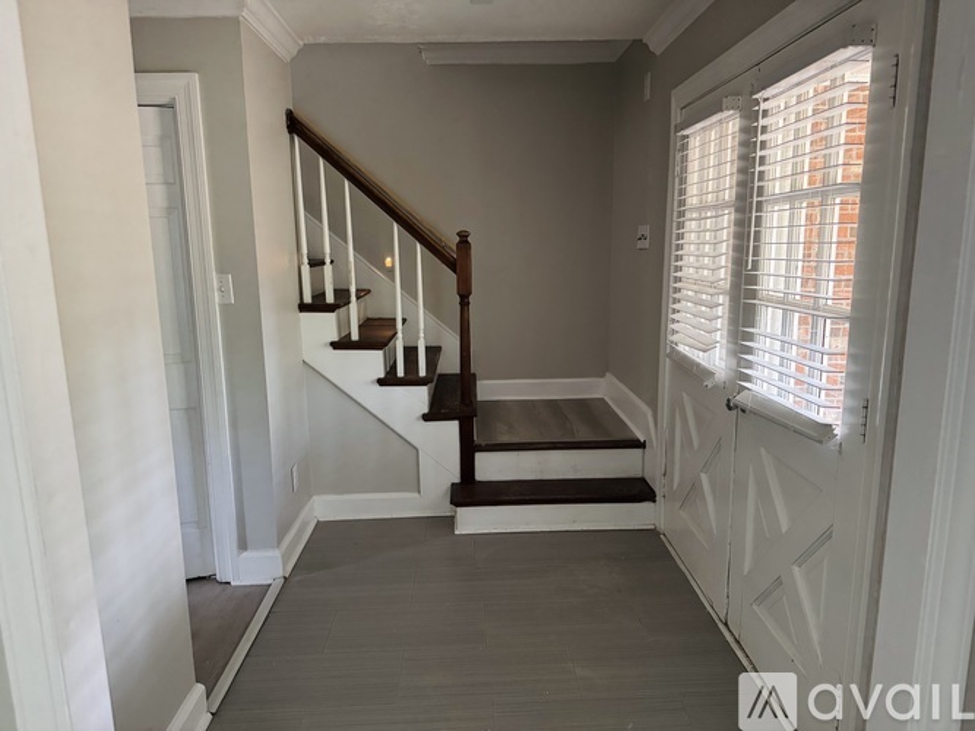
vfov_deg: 56.8
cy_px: 366
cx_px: 488
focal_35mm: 24
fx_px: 676
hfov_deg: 71.6
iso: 800
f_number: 1.78
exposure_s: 1/60
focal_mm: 6.76
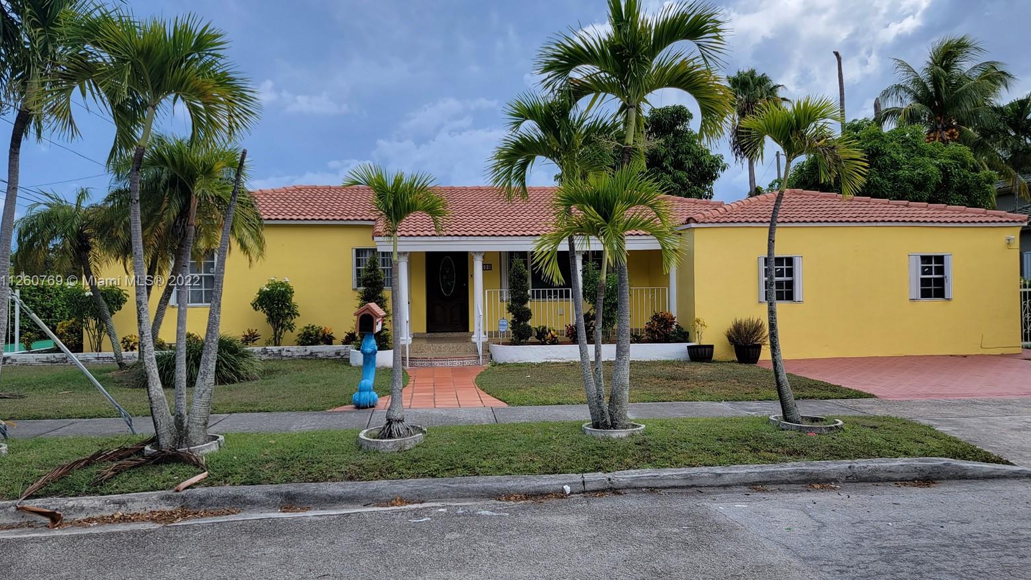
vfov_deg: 42.9
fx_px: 738
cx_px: 520
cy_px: 282
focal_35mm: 27
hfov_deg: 69.8
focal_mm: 6.7
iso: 16
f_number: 1.8
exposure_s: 1/715
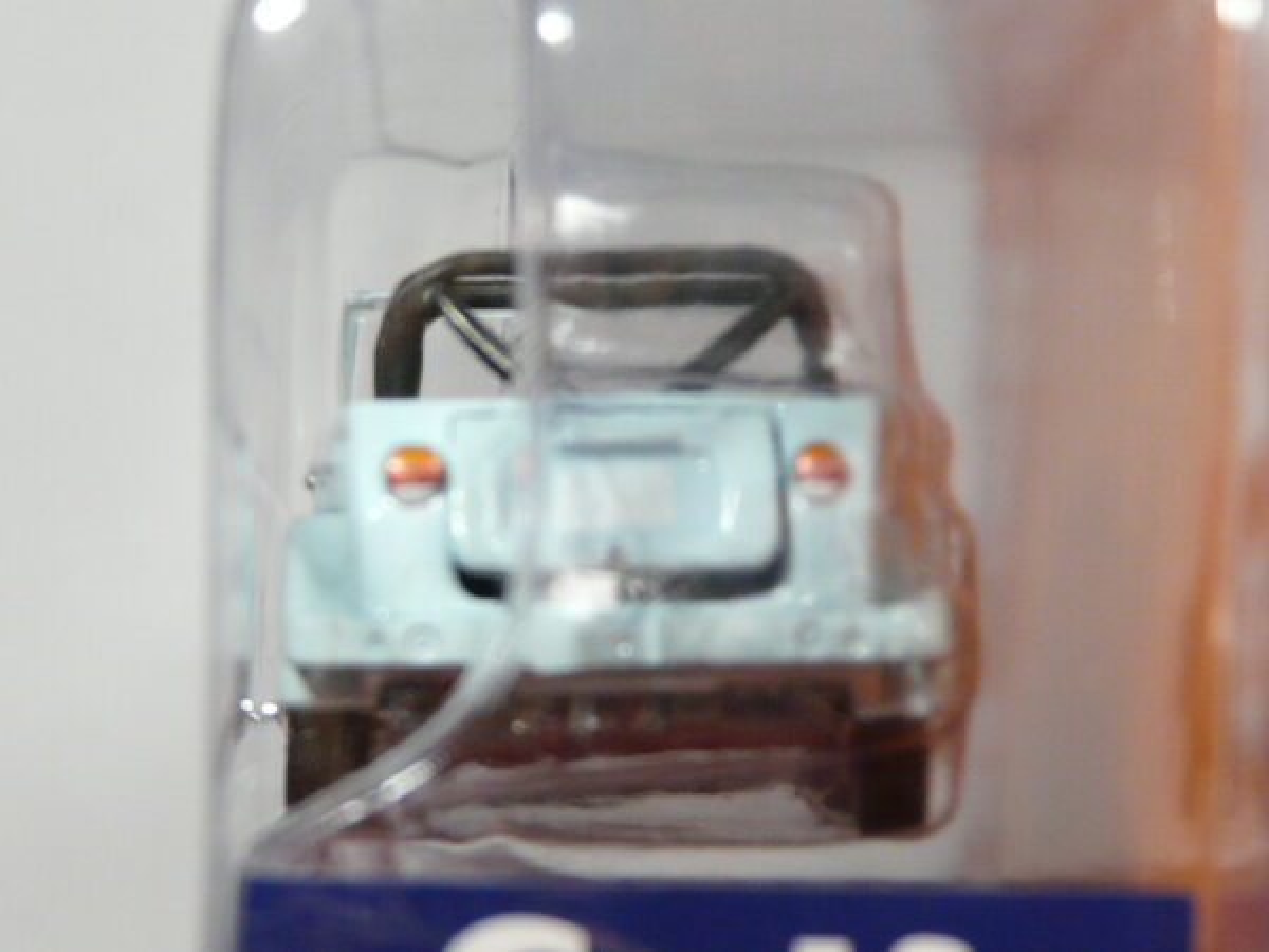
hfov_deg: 11.0
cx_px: 634
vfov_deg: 8.3
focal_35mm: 179
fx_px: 6562
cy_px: 476
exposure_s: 1/30
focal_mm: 18.3
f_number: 3.6
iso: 200
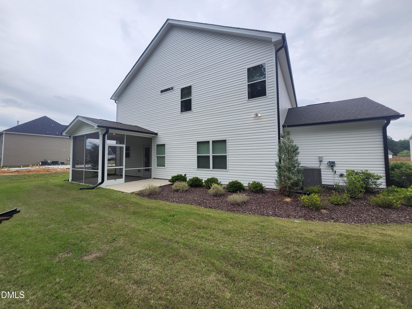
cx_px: 206
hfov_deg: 106.2
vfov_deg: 89.9
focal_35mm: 13
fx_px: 155
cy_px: 154
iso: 40
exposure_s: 1/1525
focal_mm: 1.74
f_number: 2.2
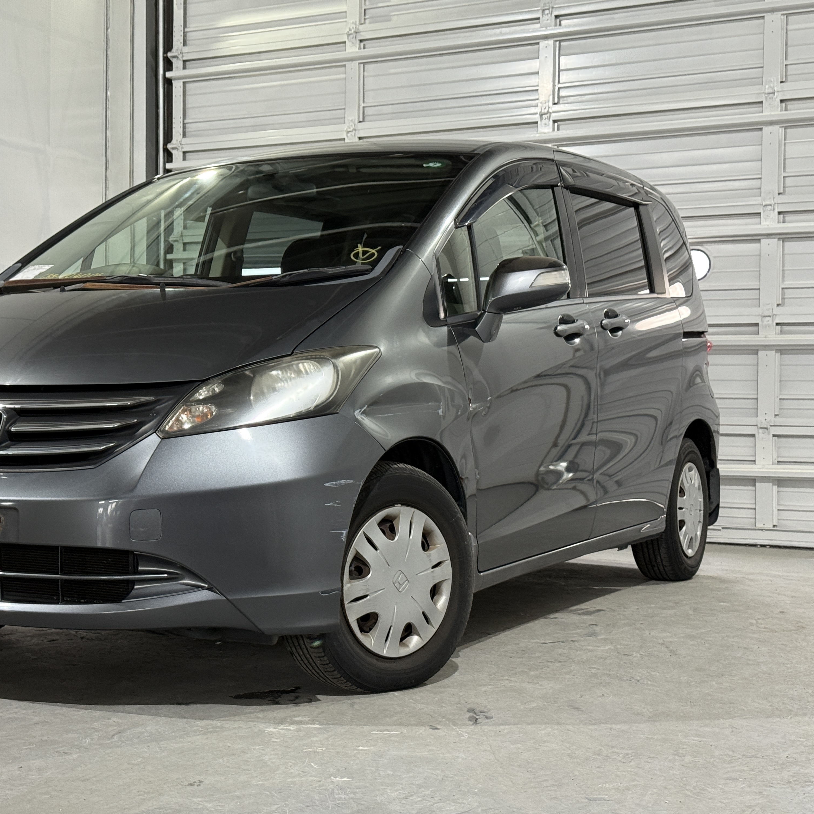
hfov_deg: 29.9
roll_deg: -0.3
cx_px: 277
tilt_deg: -0.8
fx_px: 1516
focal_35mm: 57
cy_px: 406
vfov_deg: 30.0
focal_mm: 6.76
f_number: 1.78
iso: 200
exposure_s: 1/60
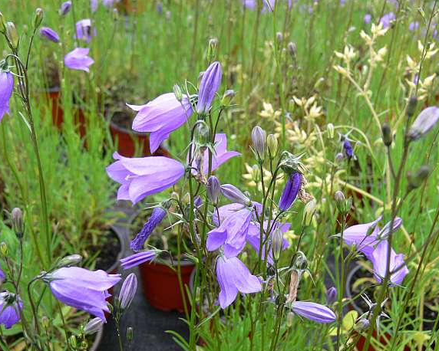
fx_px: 481
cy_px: 177
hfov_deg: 49.1
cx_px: 229
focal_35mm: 37
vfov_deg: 40.2
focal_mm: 7.4
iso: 80
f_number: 4
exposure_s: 1/80
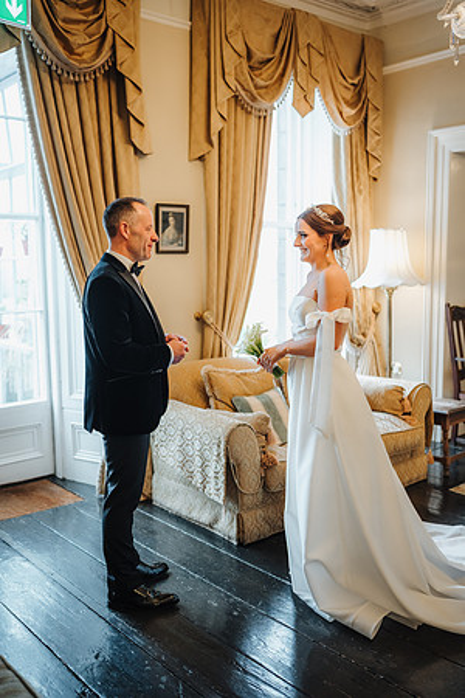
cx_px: 232
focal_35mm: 35
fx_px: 678
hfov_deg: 37.9
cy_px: 349
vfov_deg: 54.4
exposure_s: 1/200
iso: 800
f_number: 1.4
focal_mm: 35
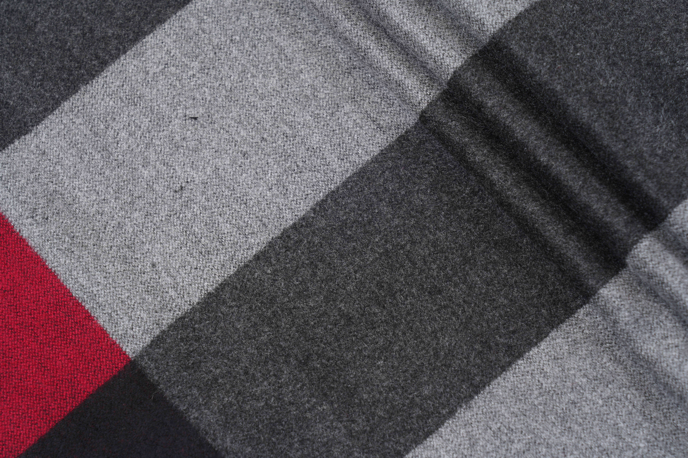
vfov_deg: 13.0
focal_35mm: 105
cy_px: 229
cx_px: 344
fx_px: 2007
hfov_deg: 19.5
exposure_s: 1/100
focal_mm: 105
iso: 100
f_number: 8
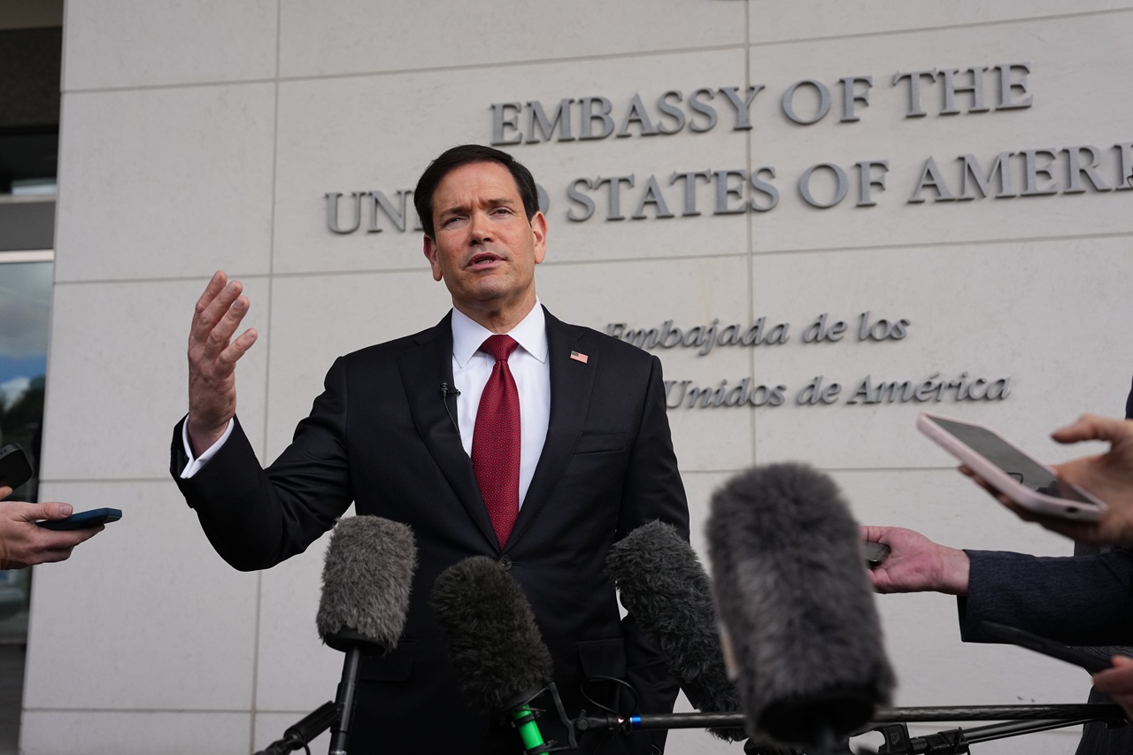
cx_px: 566
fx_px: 1416
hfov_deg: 43.6
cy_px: 378
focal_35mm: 45
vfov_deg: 29.9
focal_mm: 45
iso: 1600
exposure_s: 1/4000
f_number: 5
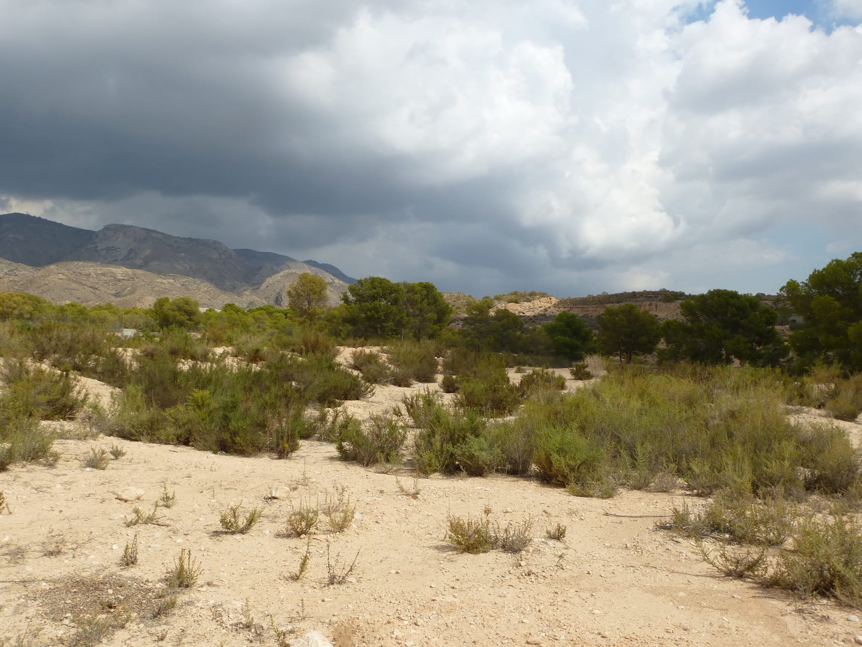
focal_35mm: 30
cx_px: 431
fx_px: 747
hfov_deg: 60.0
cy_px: 324
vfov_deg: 46.8
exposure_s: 1/1600
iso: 100
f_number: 4
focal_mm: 5.4
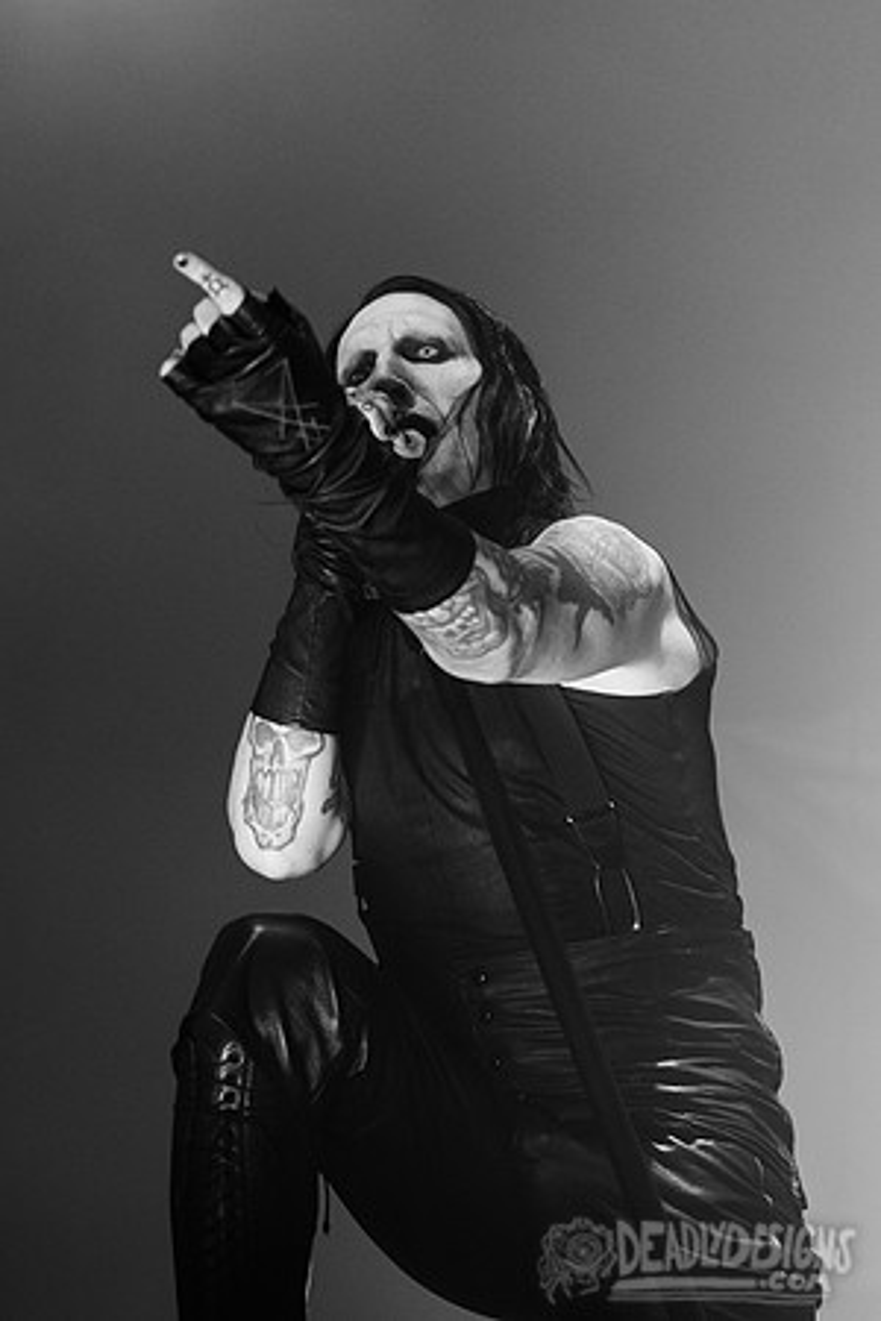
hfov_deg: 13.0
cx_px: 284
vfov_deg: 19.5
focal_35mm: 105
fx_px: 3851
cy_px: 660
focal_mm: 70
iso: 1250
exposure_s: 1/800
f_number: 4
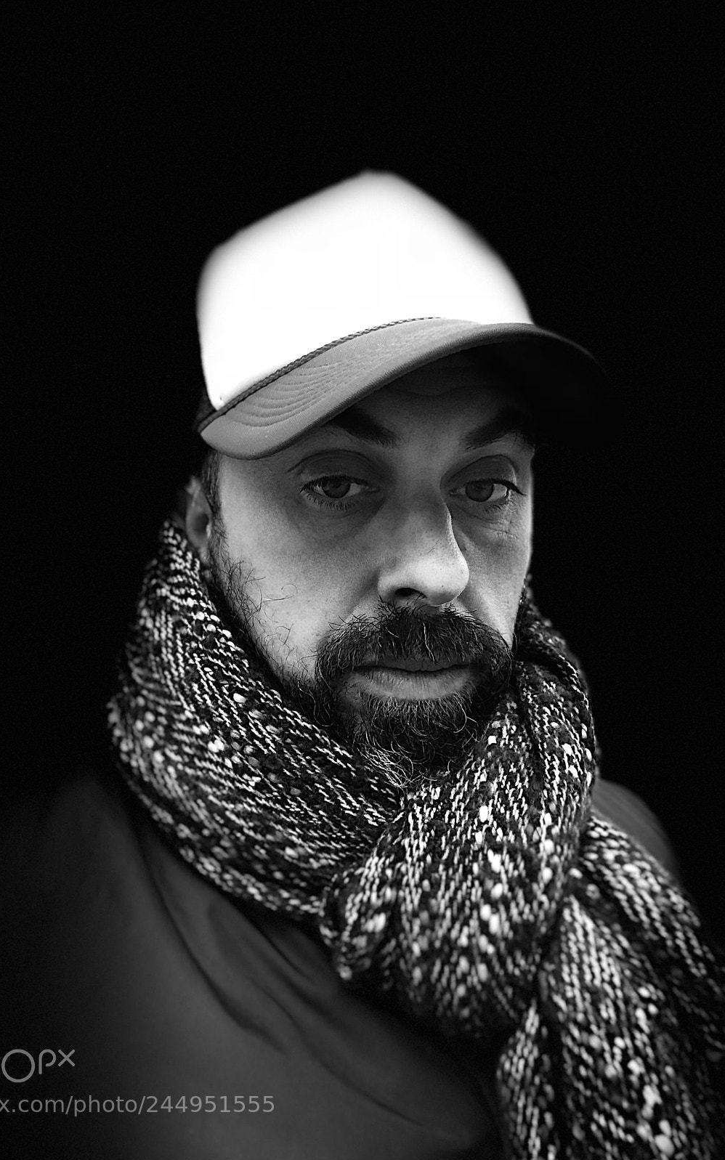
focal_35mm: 34
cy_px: 580
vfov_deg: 56.7
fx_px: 1075
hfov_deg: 37.2
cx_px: 331
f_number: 2.2
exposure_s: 1/33
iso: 40
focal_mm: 2.87
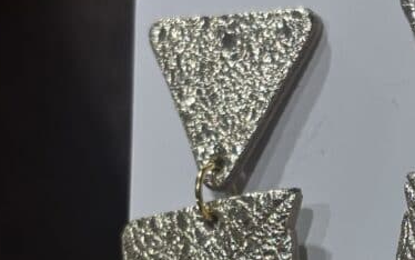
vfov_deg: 8.5
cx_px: 356
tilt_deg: -3.5
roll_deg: +0.9
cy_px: 397
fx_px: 1708
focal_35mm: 151
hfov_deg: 13.7
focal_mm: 5.96
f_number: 1.6
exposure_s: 1/212
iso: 32
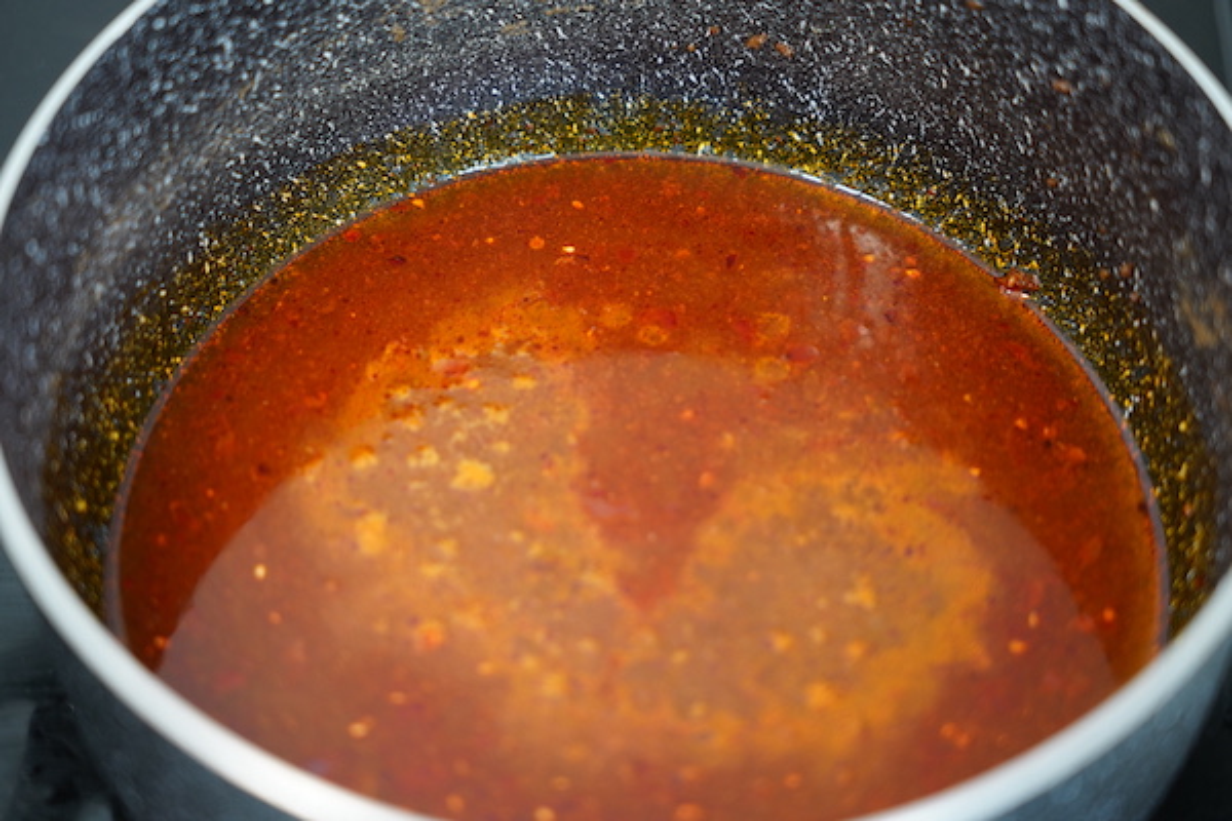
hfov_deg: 28.8
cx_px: 616
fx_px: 2395
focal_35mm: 70
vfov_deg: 19.5
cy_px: 410
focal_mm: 70
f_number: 2.8
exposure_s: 1/80
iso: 1250
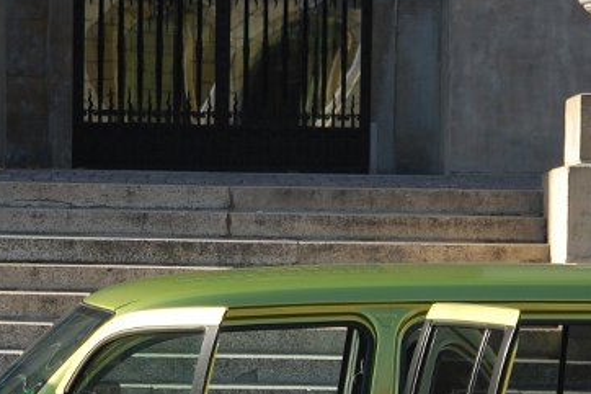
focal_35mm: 382
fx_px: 6268
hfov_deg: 5.4
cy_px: 385
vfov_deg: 3.6
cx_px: 335
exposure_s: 1/500
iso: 280
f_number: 5.6
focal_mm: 90
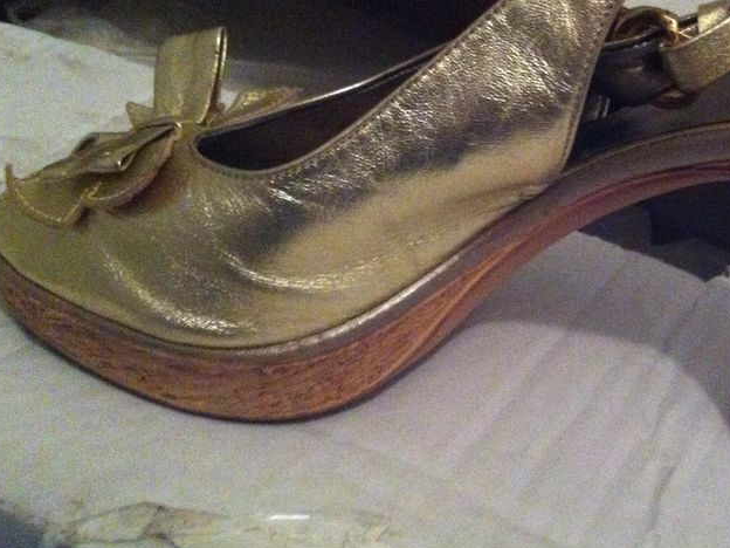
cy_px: 213
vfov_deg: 26.0
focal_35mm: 56
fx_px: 1181
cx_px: 535
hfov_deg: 33.8
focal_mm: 3.85
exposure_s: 1/15
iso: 1000
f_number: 2.8
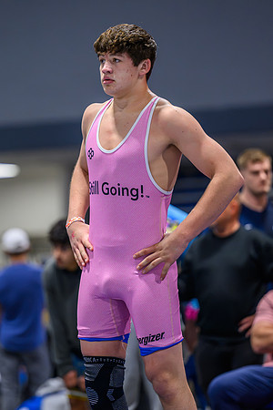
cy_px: 205
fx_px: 2730
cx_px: 123
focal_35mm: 240
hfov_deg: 5.7
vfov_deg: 8.6
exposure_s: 1/800
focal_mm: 160
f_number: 2.8
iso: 3200
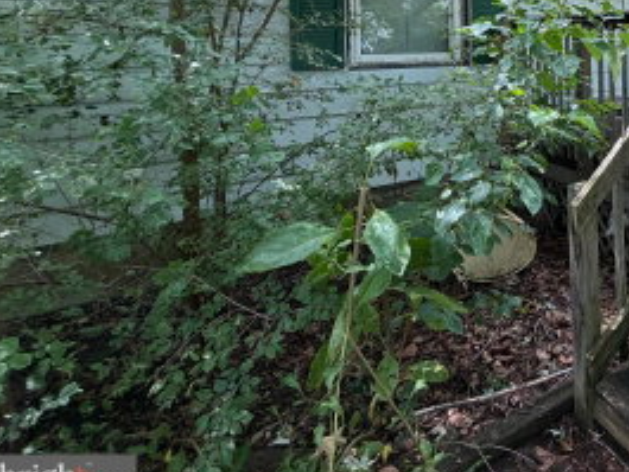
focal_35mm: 27
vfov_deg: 46.4
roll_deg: +0.5
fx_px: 491
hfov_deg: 54.4
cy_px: 47
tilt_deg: -0.2
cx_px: 596
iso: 100
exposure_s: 1/121
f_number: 2.2
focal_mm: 2.22
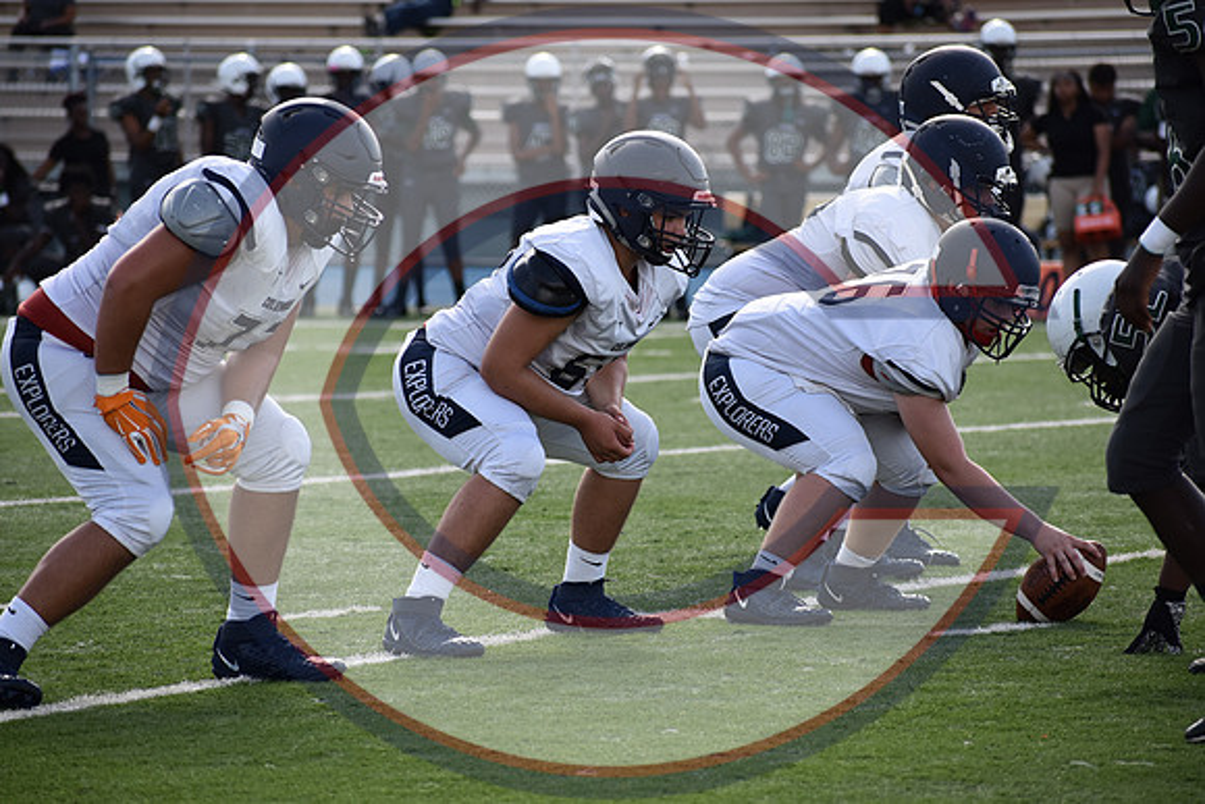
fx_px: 9039
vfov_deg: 5.1
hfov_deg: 7.6
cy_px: 402
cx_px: 602
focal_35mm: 270
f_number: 5.3
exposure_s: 1/1000
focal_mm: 180
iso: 400
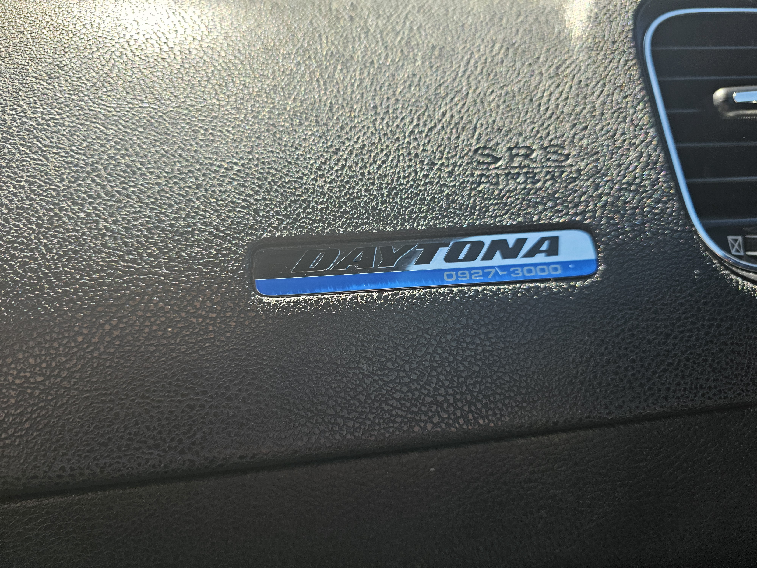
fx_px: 503
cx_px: 378
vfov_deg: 58.9
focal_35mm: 23
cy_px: 284
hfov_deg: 73.9
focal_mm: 6.3
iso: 50
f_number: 1.7
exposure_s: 1/207
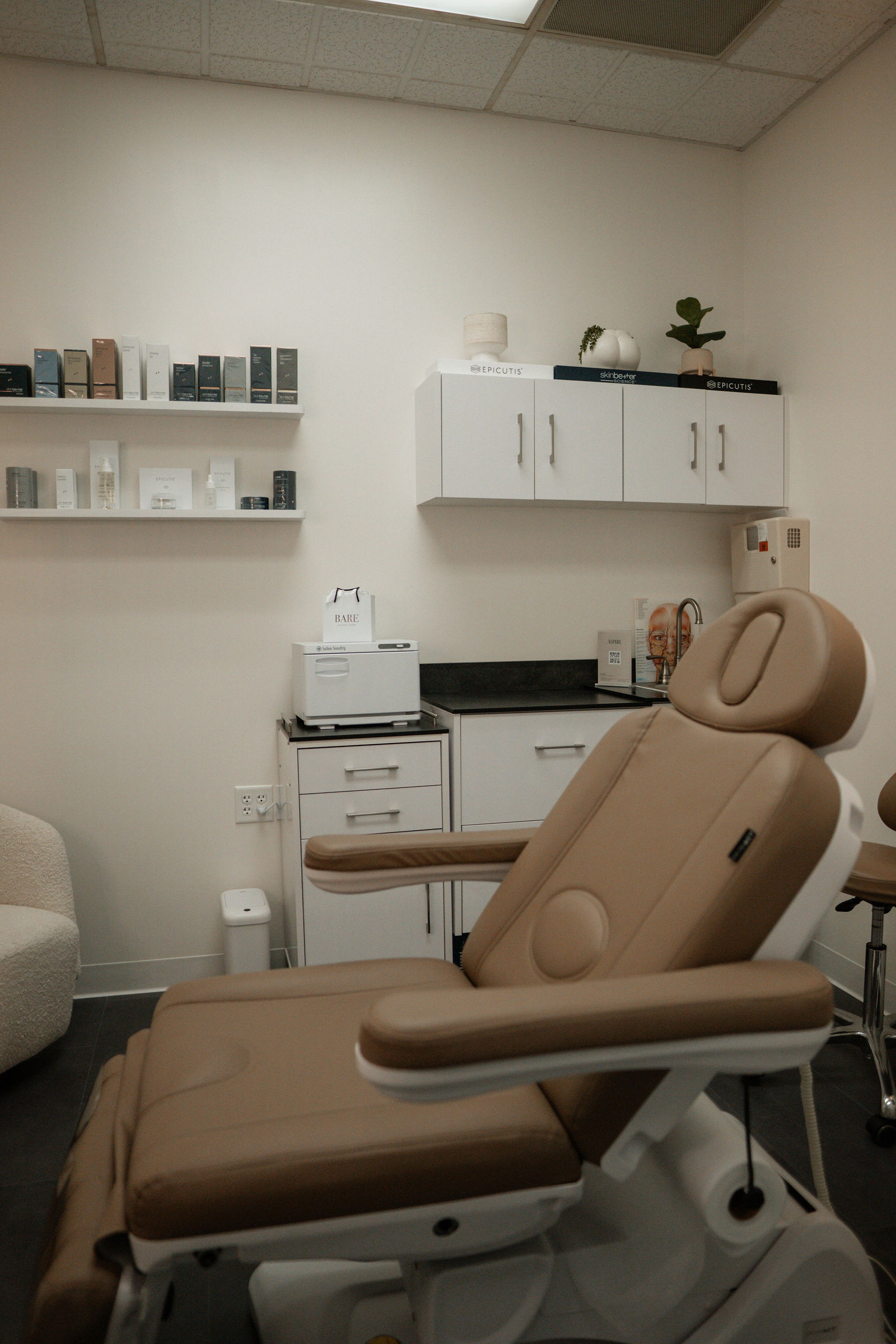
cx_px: 448
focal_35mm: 24
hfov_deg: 53.1
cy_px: 672
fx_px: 896
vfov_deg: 73.7
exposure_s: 1/3000
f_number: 1.4
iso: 800
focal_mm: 16
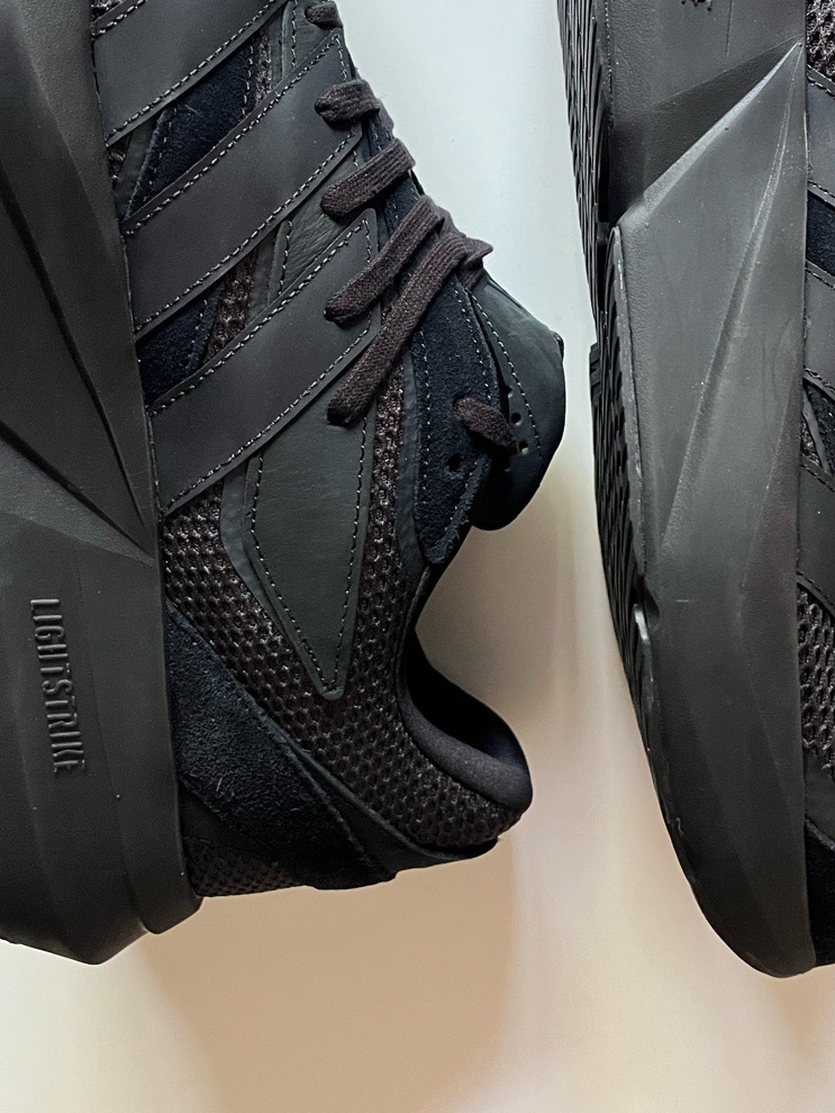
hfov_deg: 34.0
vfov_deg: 43.2
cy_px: 266
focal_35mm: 42
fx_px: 1350
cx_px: 557
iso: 500
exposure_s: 1/40
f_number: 1.6
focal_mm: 5.1
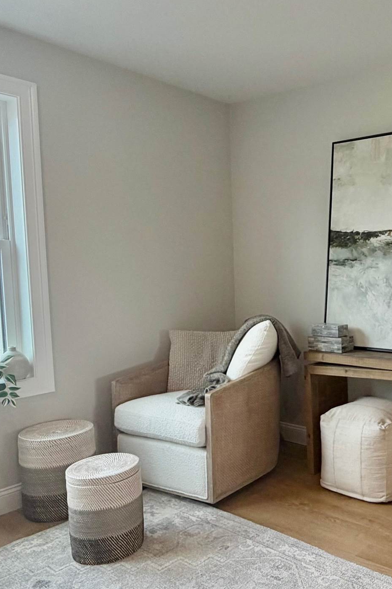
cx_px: 371
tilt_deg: -5.3
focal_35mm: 32
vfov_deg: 58.7
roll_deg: +0.5
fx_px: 523
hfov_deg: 37.7
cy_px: 314
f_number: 2.2
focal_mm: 2.22
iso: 50
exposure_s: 1/120
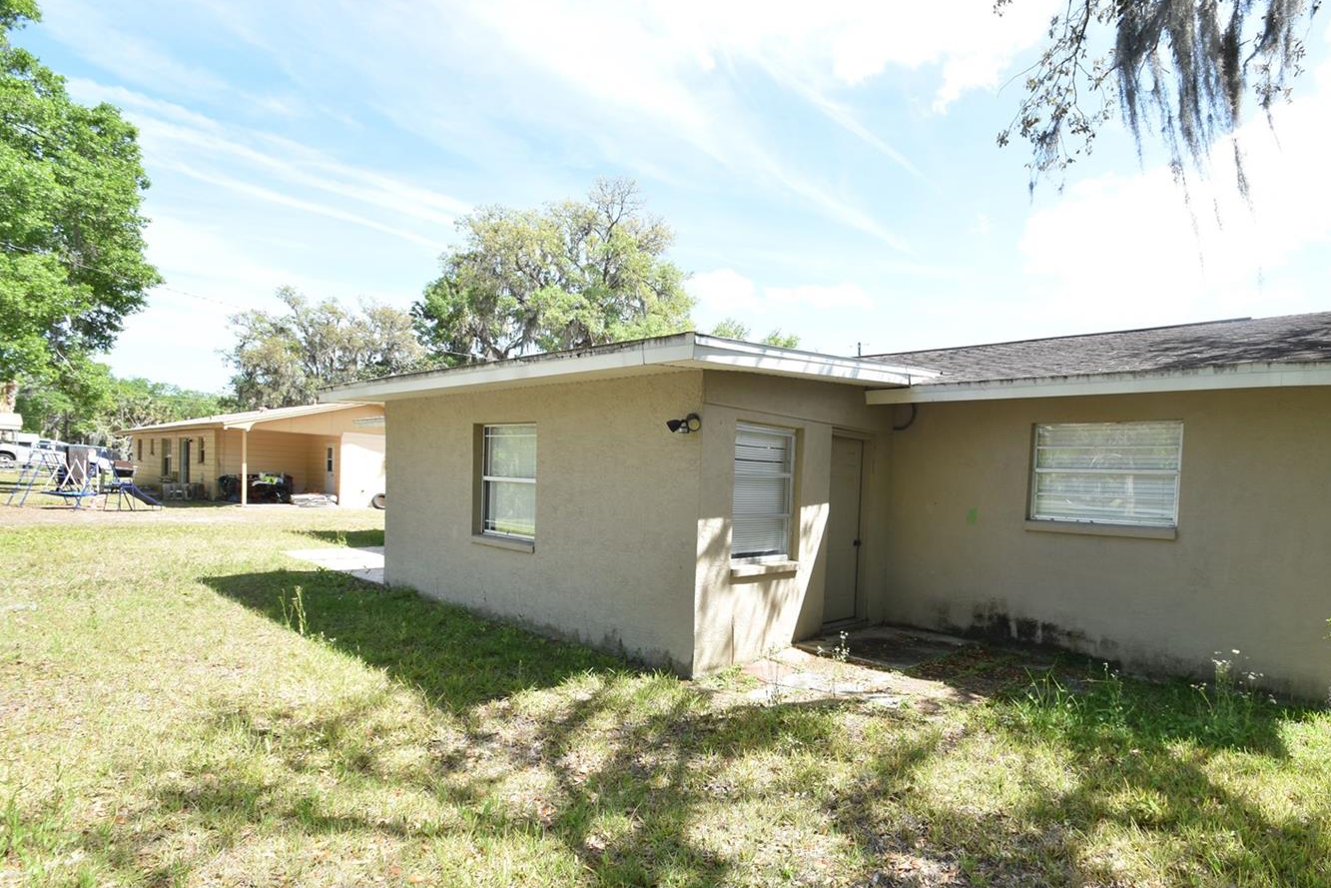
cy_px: 510
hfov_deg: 89.1
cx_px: 783
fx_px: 666
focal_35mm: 18
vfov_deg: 67.0
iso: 280
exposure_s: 1/250
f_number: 8
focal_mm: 10
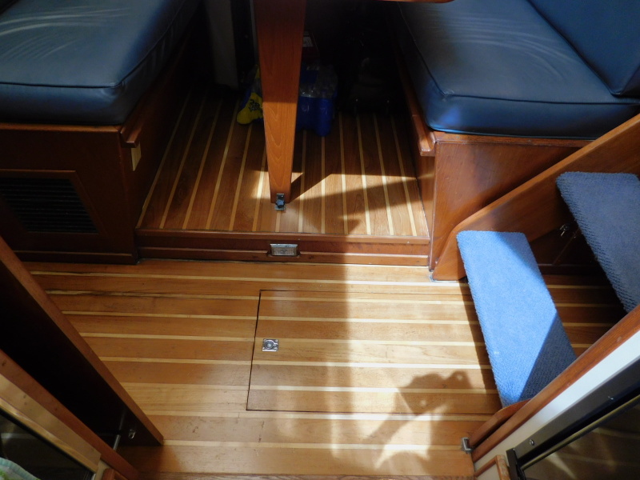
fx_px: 425
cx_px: 320
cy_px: 240
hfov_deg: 73.9
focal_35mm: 23
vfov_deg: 58.9
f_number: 3
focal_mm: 4
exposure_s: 1/30
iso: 220
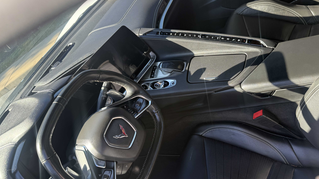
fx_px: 245
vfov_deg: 40.2
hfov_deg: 65.9
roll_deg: +42.7
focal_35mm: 29
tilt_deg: -33.6
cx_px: 176
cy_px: 91
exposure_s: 1/257
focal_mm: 6.76
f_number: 1.78
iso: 100
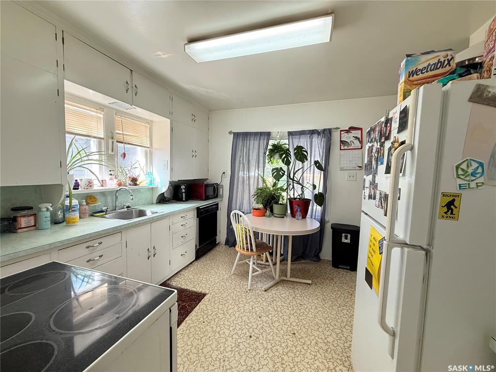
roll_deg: -1.1
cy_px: 186
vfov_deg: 85.7
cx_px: 248
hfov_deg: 102.1
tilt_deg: -2.8
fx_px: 201
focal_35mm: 14
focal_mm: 2.22
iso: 200
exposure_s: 1/120
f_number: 2.2
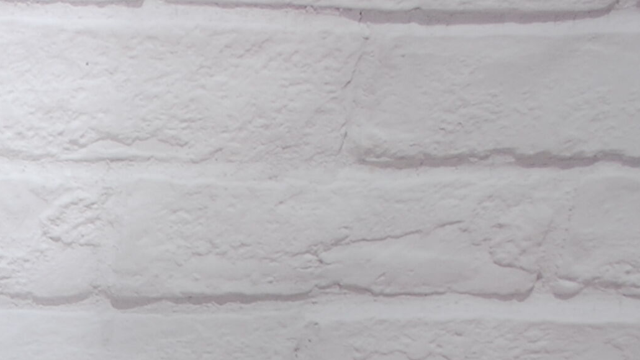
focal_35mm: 130
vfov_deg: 8.7
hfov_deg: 15.2
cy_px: 799
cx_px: -351
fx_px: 2206
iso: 100
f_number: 5.6
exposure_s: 1/125
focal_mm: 22
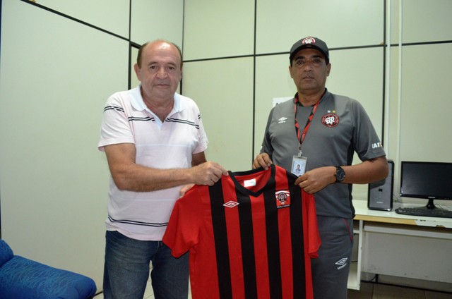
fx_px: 338
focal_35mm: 27
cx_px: 226
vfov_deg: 47.7
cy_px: 150
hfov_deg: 67.5
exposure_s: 1/60
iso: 3200
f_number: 3.5
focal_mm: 18
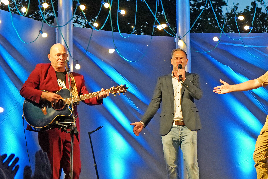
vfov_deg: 11.7
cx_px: 237
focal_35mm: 117
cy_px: 35
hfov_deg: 17.3
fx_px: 871
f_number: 4.5
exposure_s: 1/160
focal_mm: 48
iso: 2500
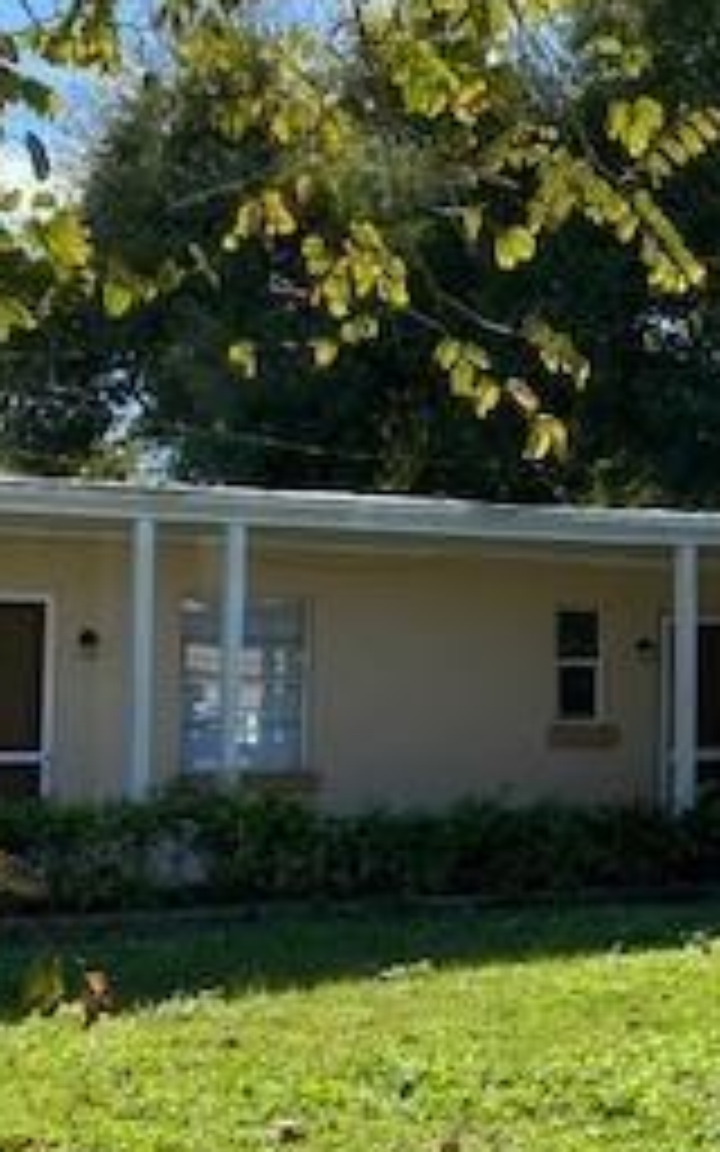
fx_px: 2166
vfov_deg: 29.8
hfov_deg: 17.5
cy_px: 562
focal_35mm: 69
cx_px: 986
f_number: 1.8
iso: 32
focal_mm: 4.25
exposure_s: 1/1364
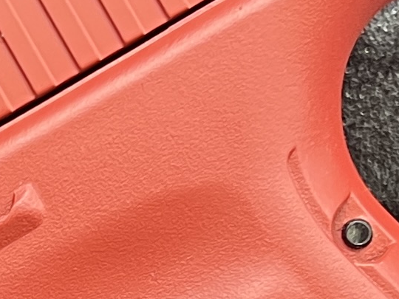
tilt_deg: -47.5
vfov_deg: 7.5
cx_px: -135
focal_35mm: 194
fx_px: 2236
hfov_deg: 10.0
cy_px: 434
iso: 125
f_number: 1.5
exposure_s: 1/60
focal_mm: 5.7
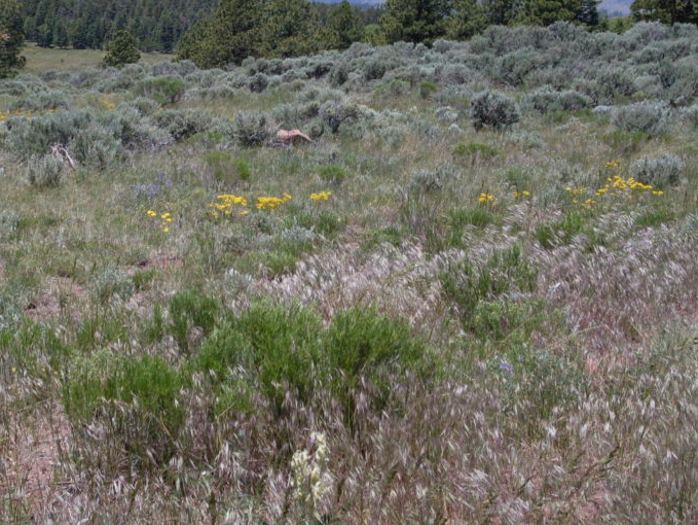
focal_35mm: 107
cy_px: 142
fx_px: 2159
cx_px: 275
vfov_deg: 13.8
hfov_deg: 18.3
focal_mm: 11.7
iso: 80
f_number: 3.7
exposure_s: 1/750
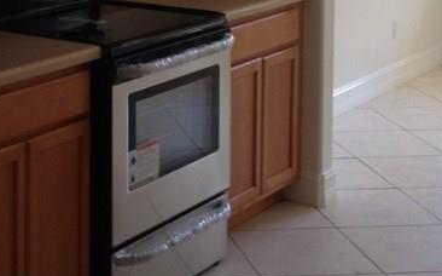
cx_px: 40
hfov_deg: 20.8
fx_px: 1179
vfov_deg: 12.9
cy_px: -77
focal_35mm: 98
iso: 50
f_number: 2.4
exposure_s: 1/24
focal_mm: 4.12
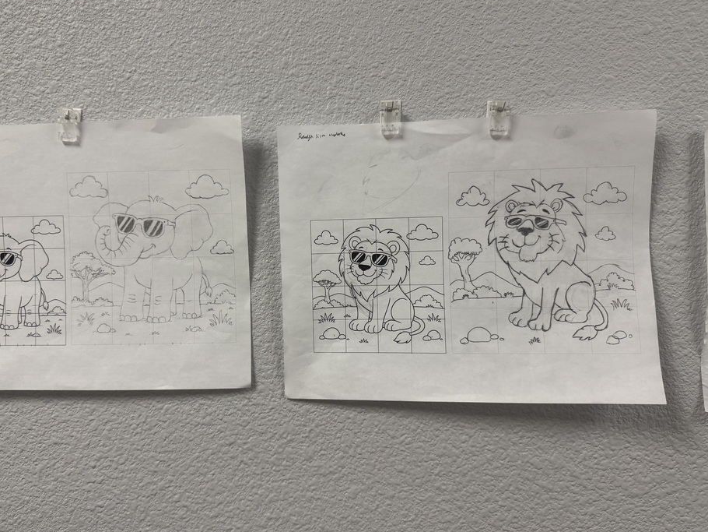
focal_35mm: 27
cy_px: 250
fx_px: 552
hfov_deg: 65.1
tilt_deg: -1.8
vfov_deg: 51.3
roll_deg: -0.4
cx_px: 311
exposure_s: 1/60
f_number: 1.78
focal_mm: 6.76
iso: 160
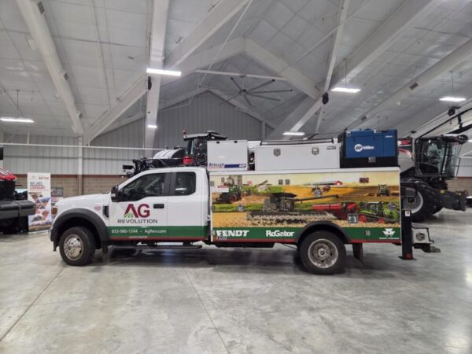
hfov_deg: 73.9
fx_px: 314
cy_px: 177
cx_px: 236
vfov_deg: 58.9
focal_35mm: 23
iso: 400
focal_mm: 5.4
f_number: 1.8
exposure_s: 1/120
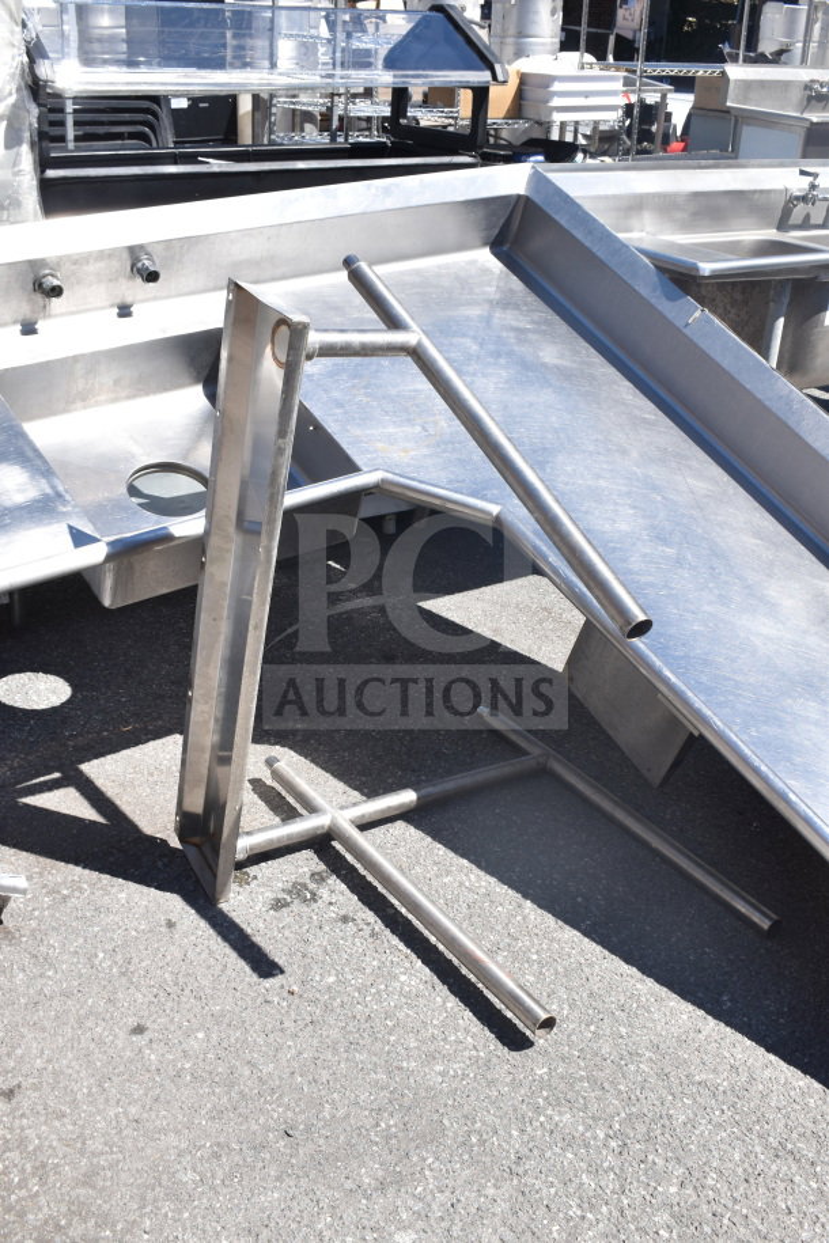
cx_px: 414
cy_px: 622
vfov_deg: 51.3
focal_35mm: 38
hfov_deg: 35.5
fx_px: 1295
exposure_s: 1/320
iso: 200
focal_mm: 25
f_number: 9
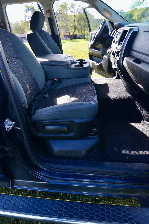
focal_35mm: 21
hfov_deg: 60.0
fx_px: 129
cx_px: 66
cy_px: 88
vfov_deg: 81.2
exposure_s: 1/125
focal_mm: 11
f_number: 5.6
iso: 200
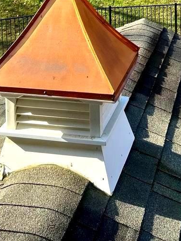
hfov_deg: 18.6
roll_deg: +1.1
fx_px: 551
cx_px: 100
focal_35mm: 79
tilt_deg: -6.3
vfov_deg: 22.3
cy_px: -67
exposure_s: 1/894
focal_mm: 5.7
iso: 50
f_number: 1.5
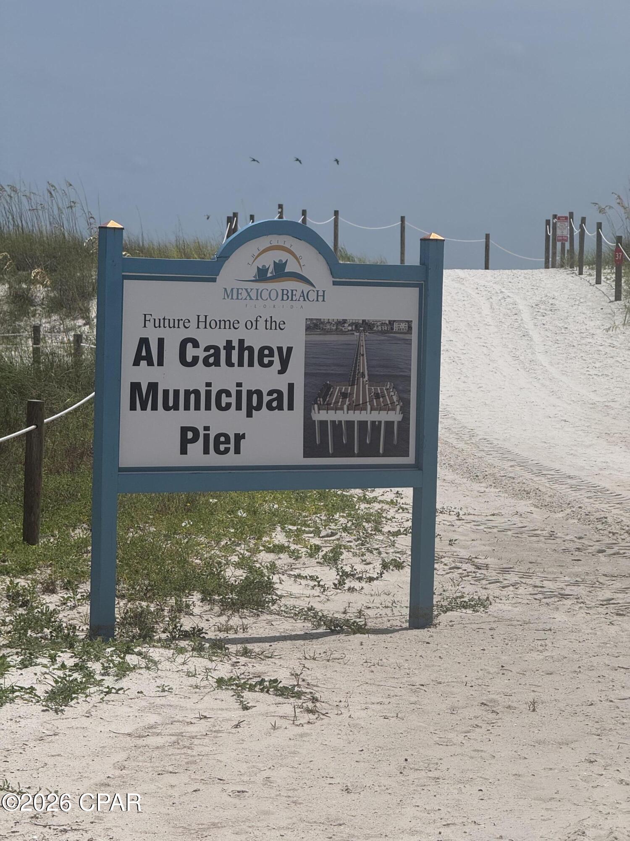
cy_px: 420
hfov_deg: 12.3
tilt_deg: -2.3
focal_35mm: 120
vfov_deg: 16.4
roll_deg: -1.0
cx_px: 315
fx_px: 2912
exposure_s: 1/3195
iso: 32
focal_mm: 15.66
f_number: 2.8
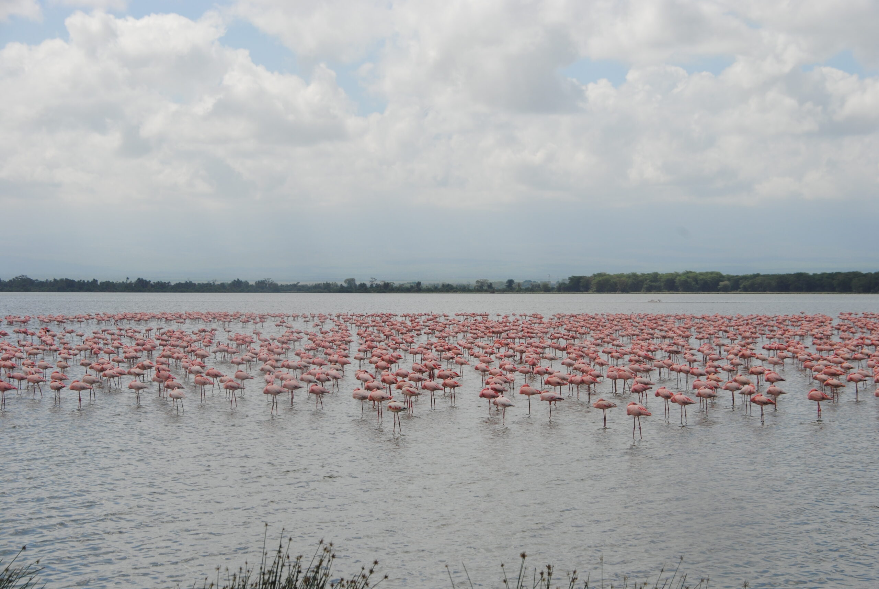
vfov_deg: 16.6
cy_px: 294
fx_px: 2017
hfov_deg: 24.6
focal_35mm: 82
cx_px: 440
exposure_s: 1/320
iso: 100
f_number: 9
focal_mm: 55
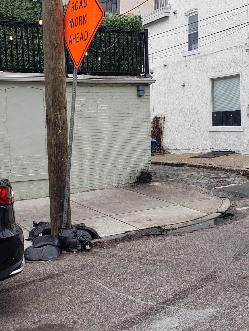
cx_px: 122
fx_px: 259
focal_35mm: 27
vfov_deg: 65.3
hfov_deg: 51.4
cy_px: 166
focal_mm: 4.3
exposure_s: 1/142
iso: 50
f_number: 2.4
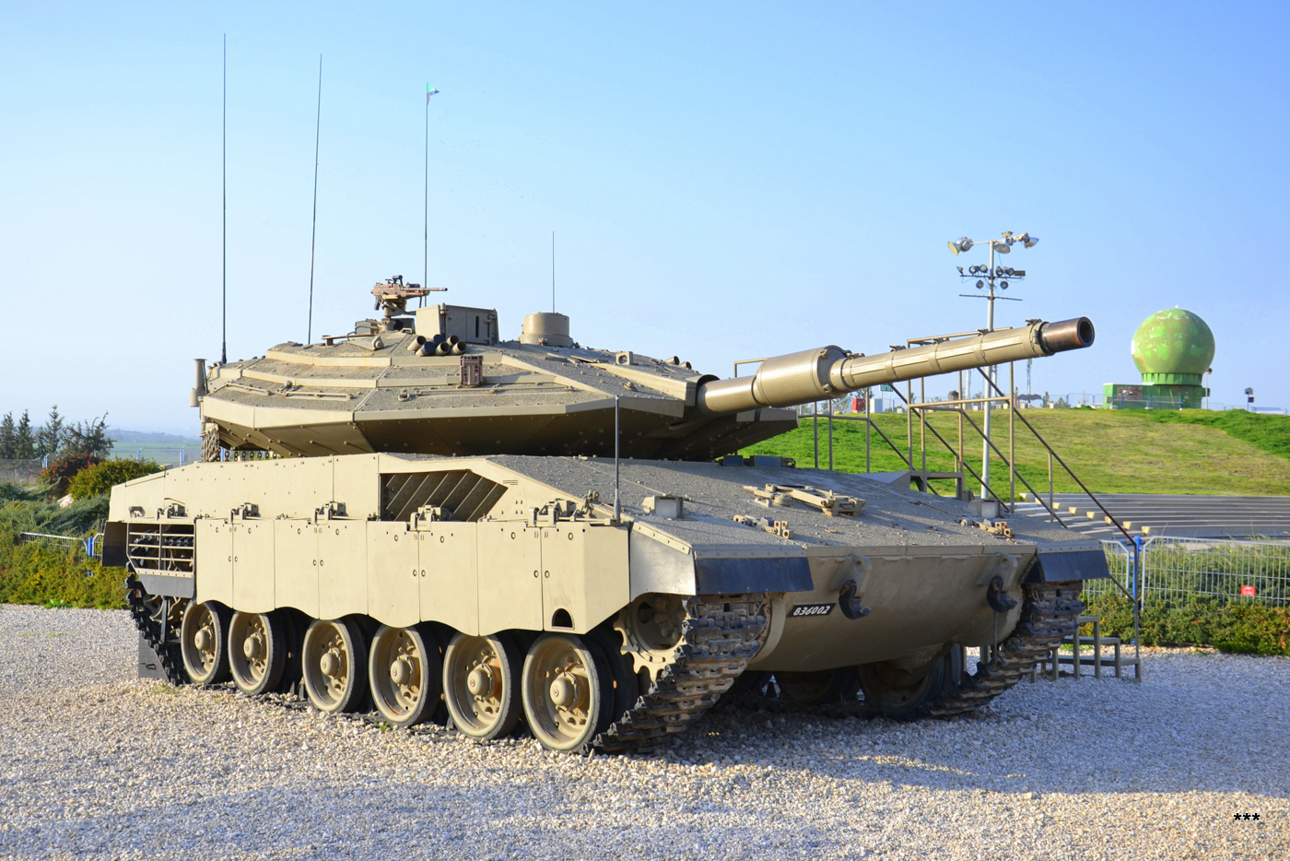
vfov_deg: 31.9
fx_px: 1505
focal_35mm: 42
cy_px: 430
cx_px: 645
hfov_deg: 46.4
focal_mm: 28
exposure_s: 1/200
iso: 100
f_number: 7.1
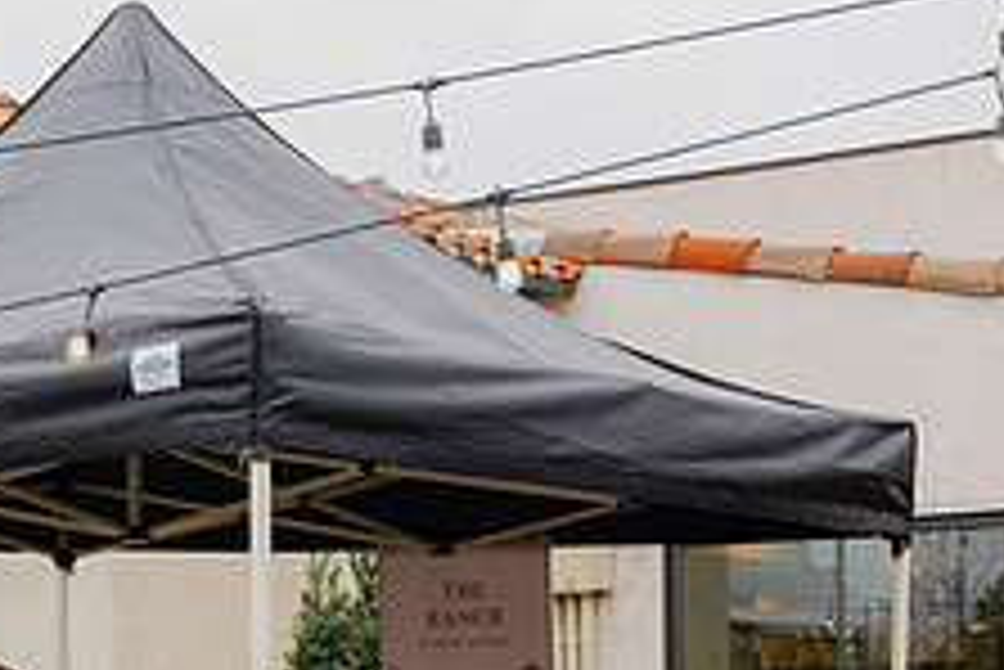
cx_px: 122
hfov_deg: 18.0
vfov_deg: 11.9
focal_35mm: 112
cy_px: 839
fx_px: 3125
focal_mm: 43
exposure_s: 1/160
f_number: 4.5
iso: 180
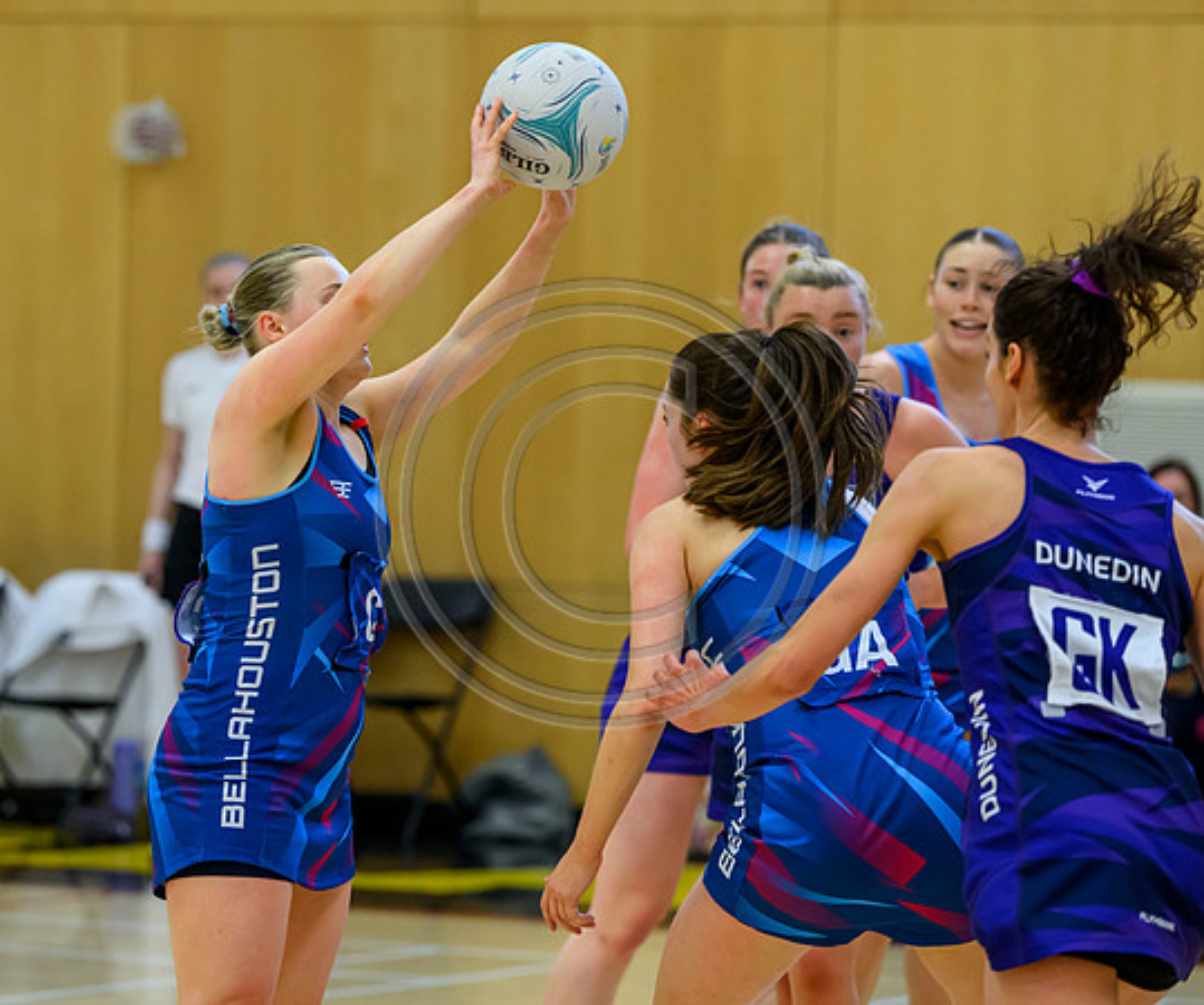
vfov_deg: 7.7
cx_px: 397
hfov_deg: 9.2
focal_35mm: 206
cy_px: 476
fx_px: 7475
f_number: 3.5
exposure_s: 1/1000
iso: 4000
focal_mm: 165
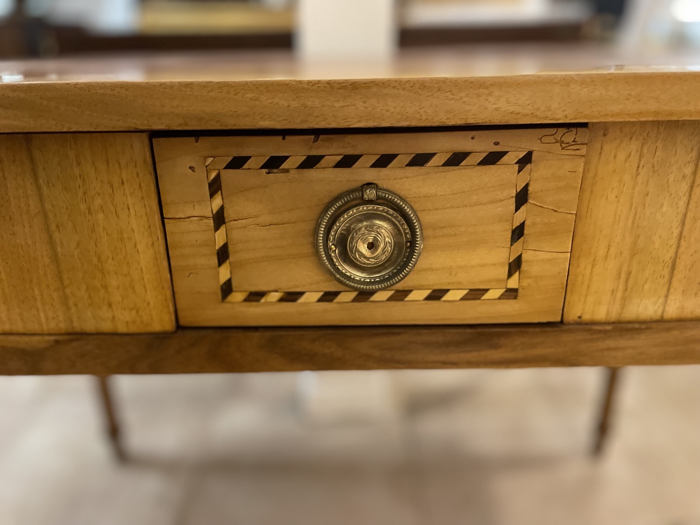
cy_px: 262
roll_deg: +0.2
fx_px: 526
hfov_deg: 67.3
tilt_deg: -20.9
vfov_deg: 53.1
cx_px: 350
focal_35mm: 26
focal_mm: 4.2
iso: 500
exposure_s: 1/25
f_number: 1.6
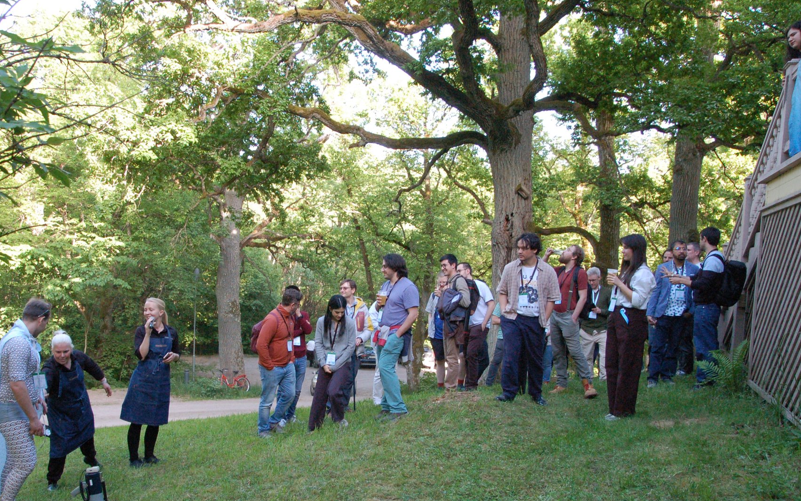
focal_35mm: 31
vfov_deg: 40.8
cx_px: 350
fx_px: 668
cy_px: 310
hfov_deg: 61.7
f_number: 9
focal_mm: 17
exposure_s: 1/125
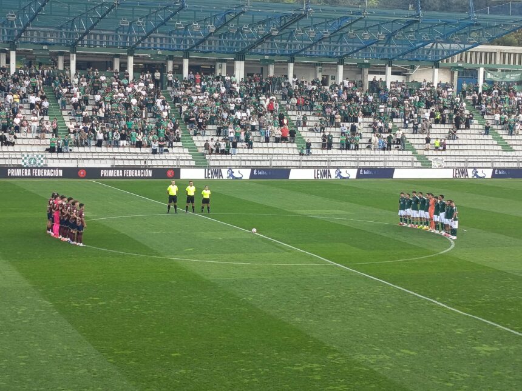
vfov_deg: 18.9
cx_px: 261
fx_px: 1176
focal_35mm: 78
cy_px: 196
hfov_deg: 25.0
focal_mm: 5.27
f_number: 1.7
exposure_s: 1/147
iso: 50
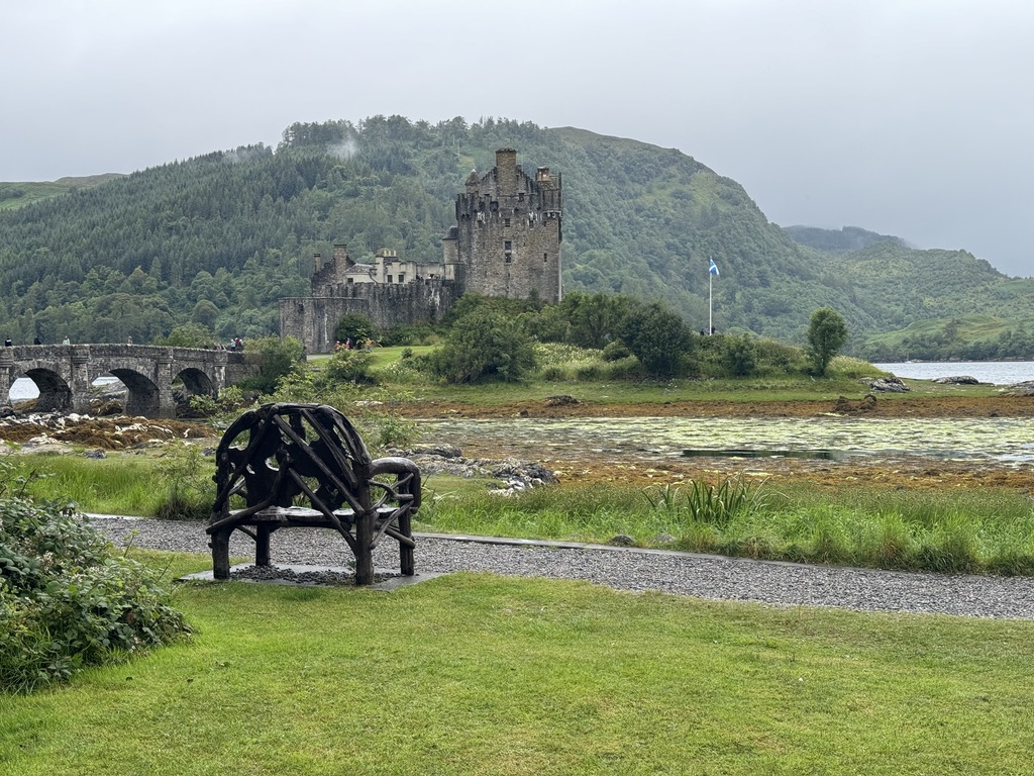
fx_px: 1434
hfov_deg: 39.7
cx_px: 517
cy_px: 388
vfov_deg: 30.3
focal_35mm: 48
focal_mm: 6.76
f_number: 1.78
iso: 64
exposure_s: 1/802
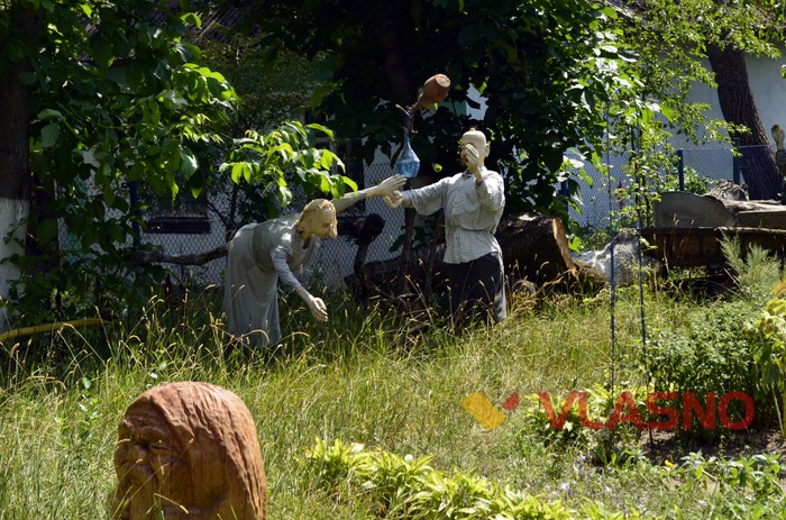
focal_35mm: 82
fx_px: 1797
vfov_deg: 16.5
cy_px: 260
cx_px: 393
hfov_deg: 24.7
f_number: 8
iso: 200
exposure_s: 1/250
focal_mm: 55
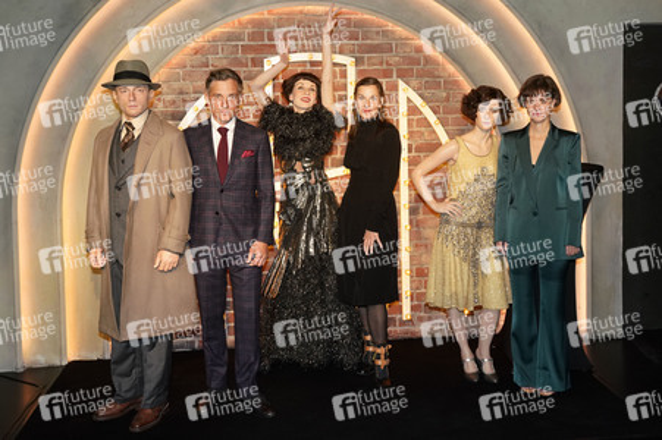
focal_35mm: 32
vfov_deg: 41.1
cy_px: 220
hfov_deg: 58.8
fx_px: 588
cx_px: 331
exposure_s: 1/100
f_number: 4
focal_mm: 32
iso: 2000
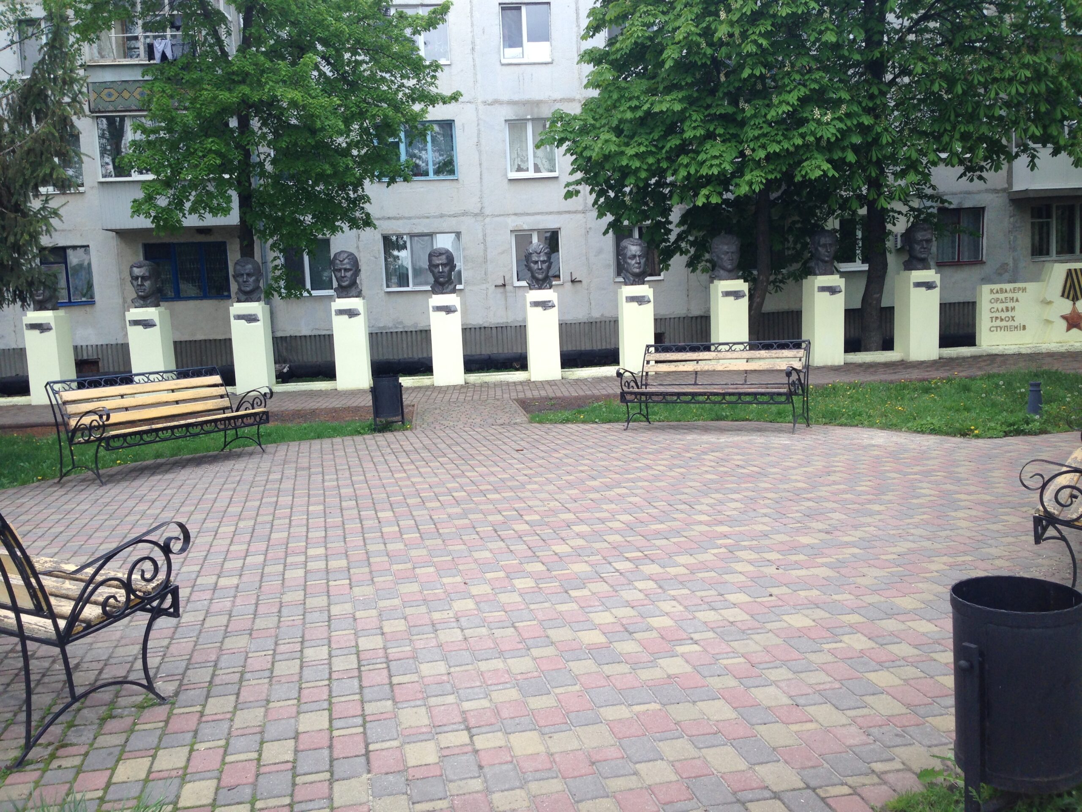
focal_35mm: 33
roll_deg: +0.7
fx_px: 1031
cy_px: 406
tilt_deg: -5.3
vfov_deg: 42.9
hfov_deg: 55.4
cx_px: 541
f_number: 2.4
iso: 50
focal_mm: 4.12
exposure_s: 1/296
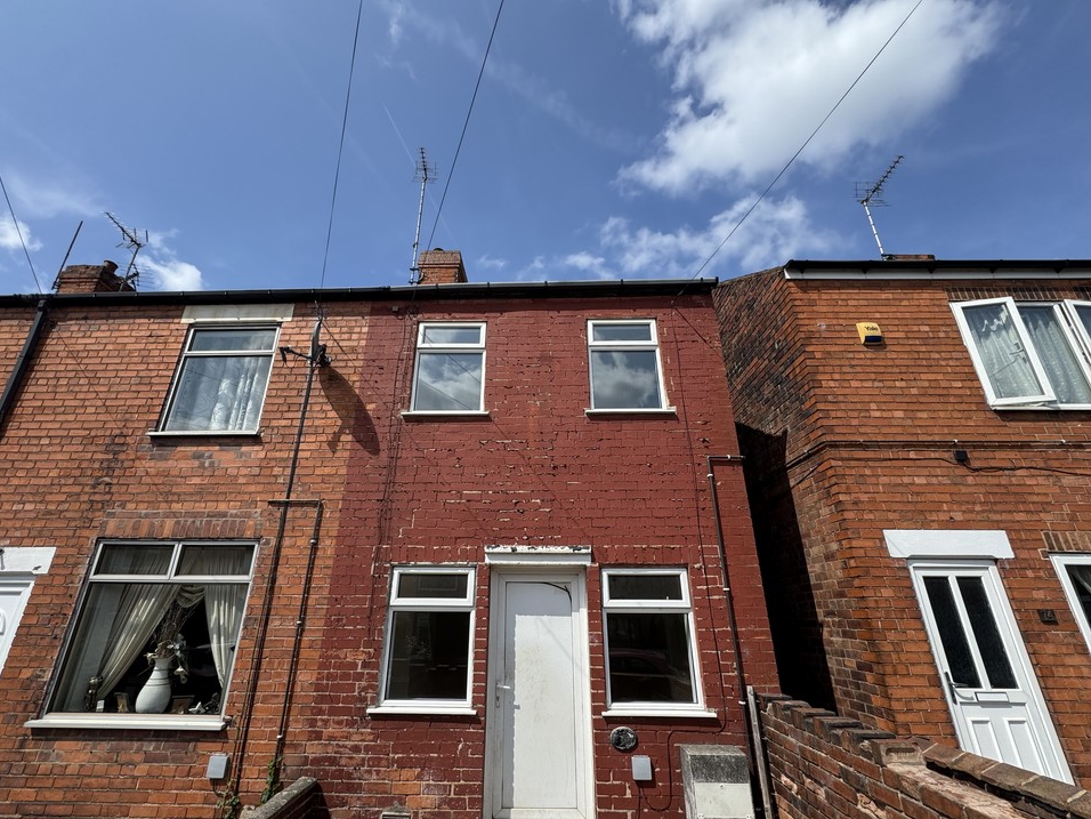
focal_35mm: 15
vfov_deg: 81.6
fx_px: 473
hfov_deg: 98.1
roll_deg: -0.7
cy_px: 437
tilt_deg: +20.6
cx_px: 524
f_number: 2.2
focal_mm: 2.22
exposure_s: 1/1567
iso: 50
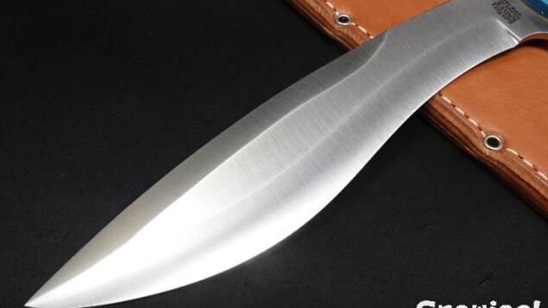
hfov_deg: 55.3
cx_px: 276
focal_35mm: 36
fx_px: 523
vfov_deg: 32.8
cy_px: 151
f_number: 11
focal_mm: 12.76
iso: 1250
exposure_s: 1/40
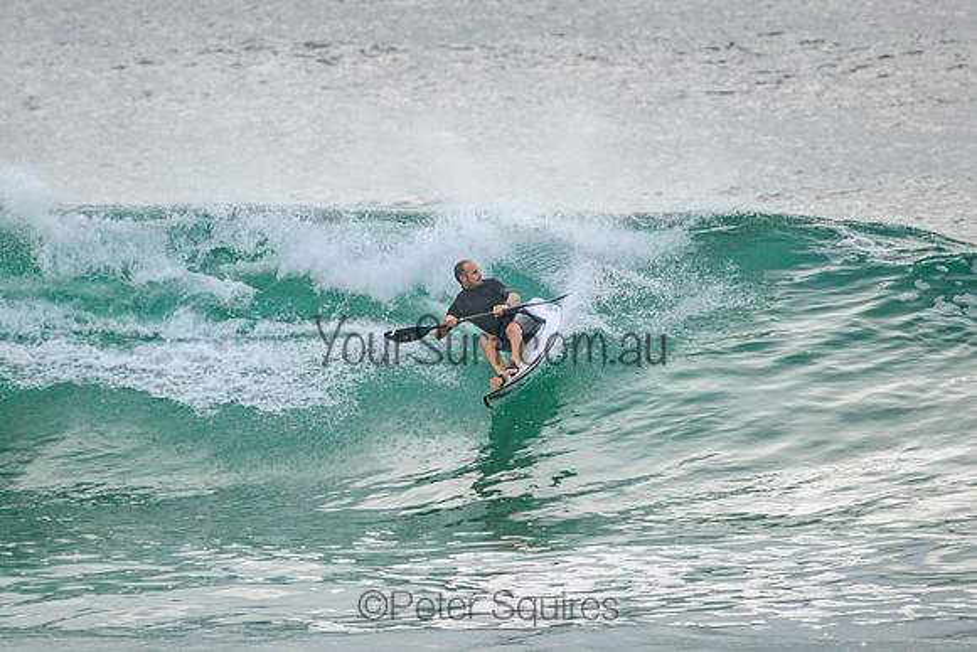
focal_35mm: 892
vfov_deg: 1.5
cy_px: 288
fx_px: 24226
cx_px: 545
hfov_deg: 2.3
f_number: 11
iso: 2000
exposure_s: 1/2000
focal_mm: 800
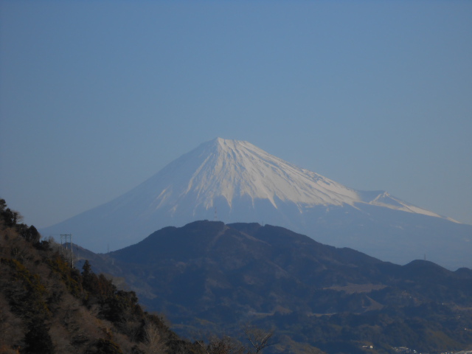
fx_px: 2127
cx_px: 236
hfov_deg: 12.7
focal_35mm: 156
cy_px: 177
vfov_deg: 9.5
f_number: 6.5
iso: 80
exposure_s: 1/640
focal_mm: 27.6
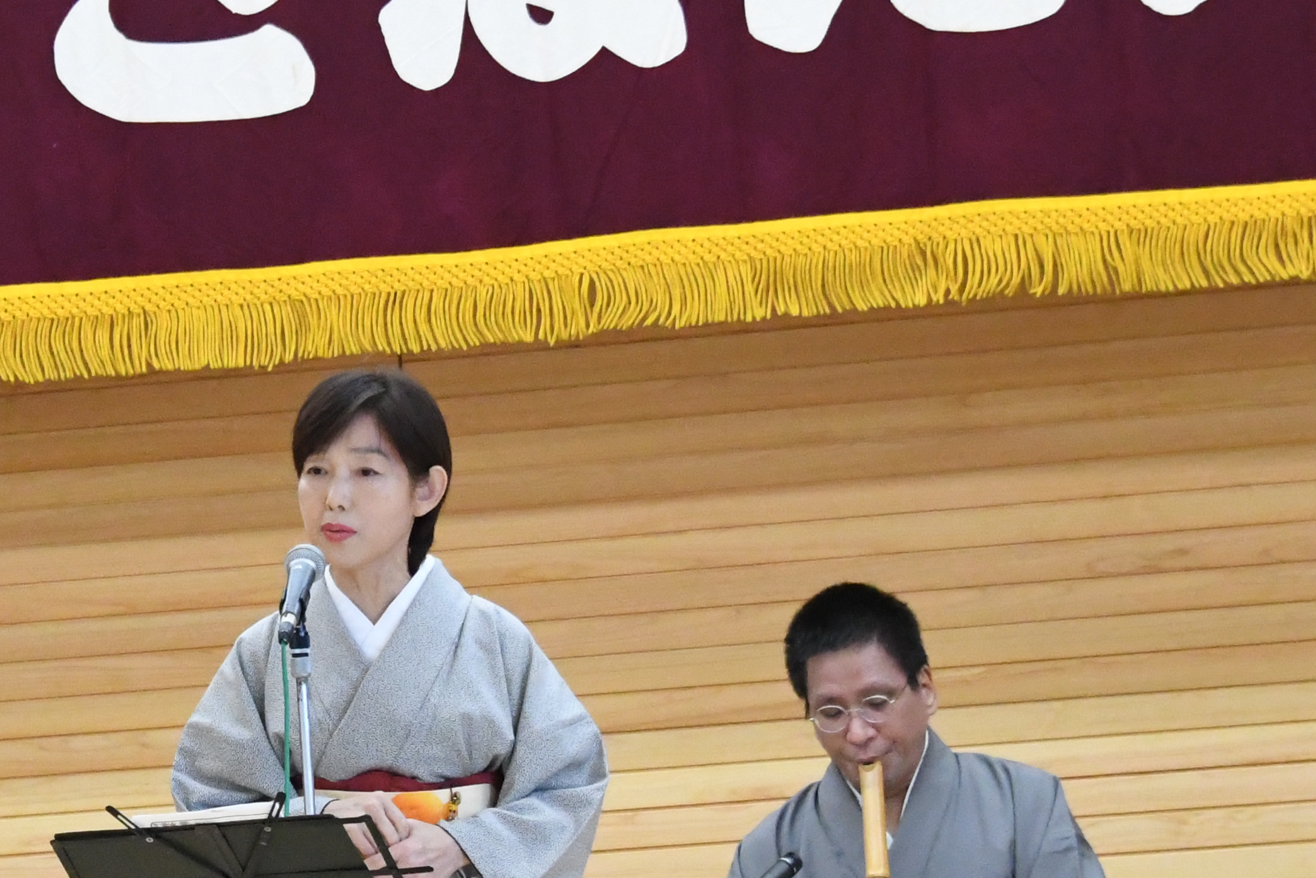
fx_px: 11927
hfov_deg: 6.3
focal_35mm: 326
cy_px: 577
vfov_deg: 4.2
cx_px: 229
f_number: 5.6
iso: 7200
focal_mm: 85
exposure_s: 1/320
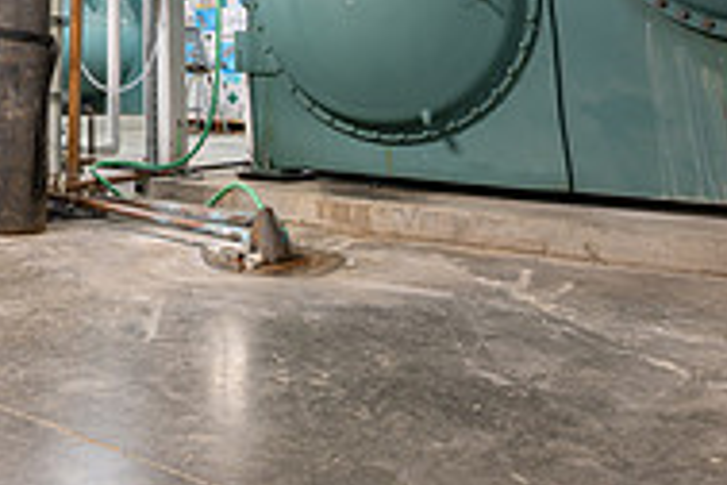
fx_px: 868
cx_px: 96
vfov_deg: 26.3
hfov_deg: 42.3
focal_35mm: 43
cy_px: -152
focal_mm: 14
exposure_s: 2.5
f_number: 11
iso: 100
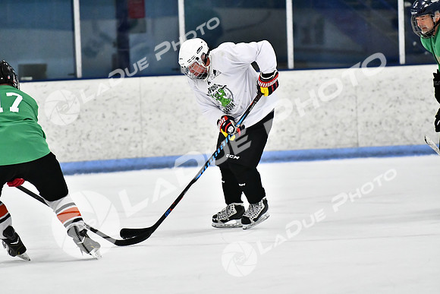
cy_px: 147
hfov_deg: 7.2
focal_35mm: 285
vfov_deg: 4.8
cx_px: 220
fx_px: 3484
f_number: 2.8
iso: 6400
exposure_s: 1/1600
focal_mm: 190
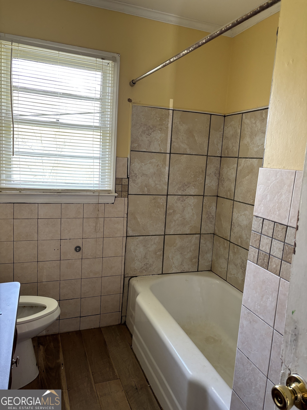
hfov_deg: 53.1
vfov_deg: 67.3
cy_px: 205
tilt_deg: -7.0
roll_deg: -4.5
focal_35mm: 26
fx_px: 307
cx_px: 154
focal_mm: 5.96
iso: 160
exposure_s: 1/60
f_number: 1.6
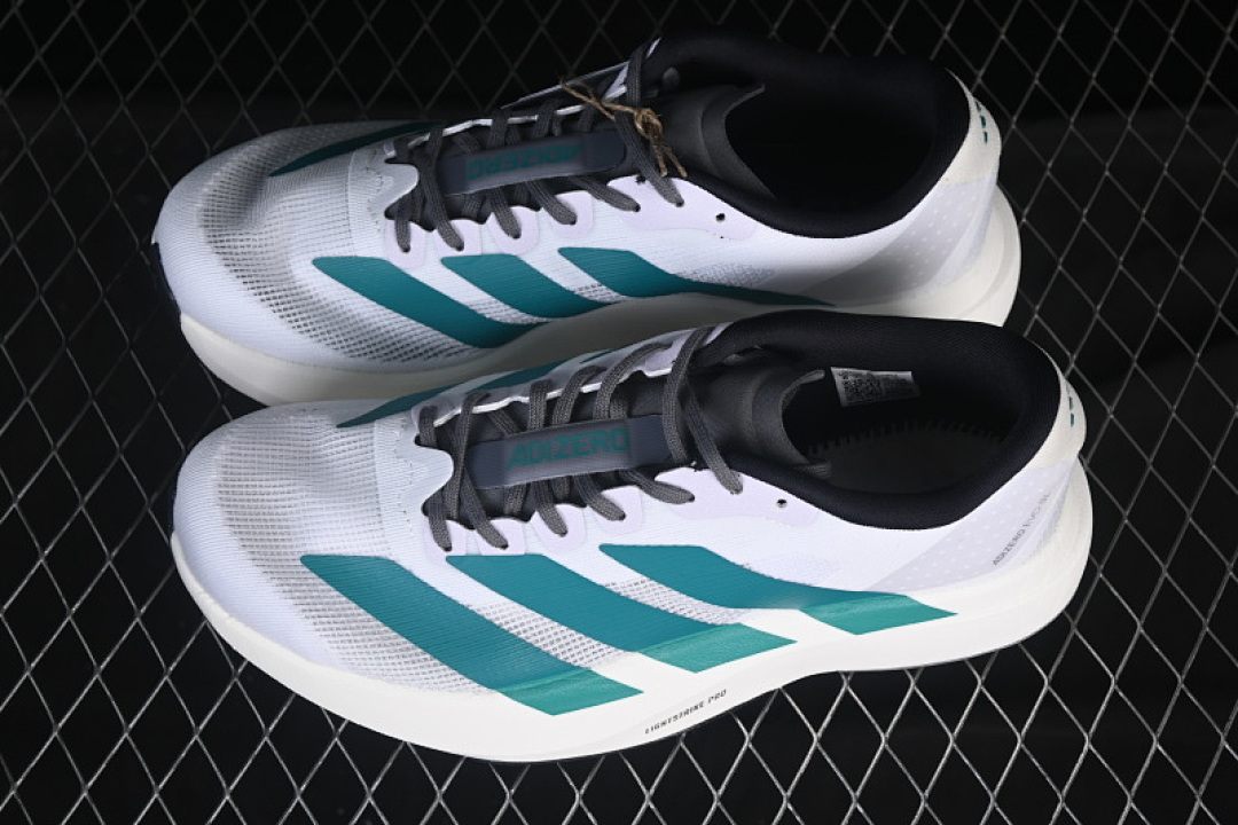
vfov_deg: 18.2
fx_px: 2579
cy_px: 412
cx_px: 619
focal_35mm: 75
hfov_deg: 27.0
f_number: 7.1
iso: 160
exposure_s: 1/100
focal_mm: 50
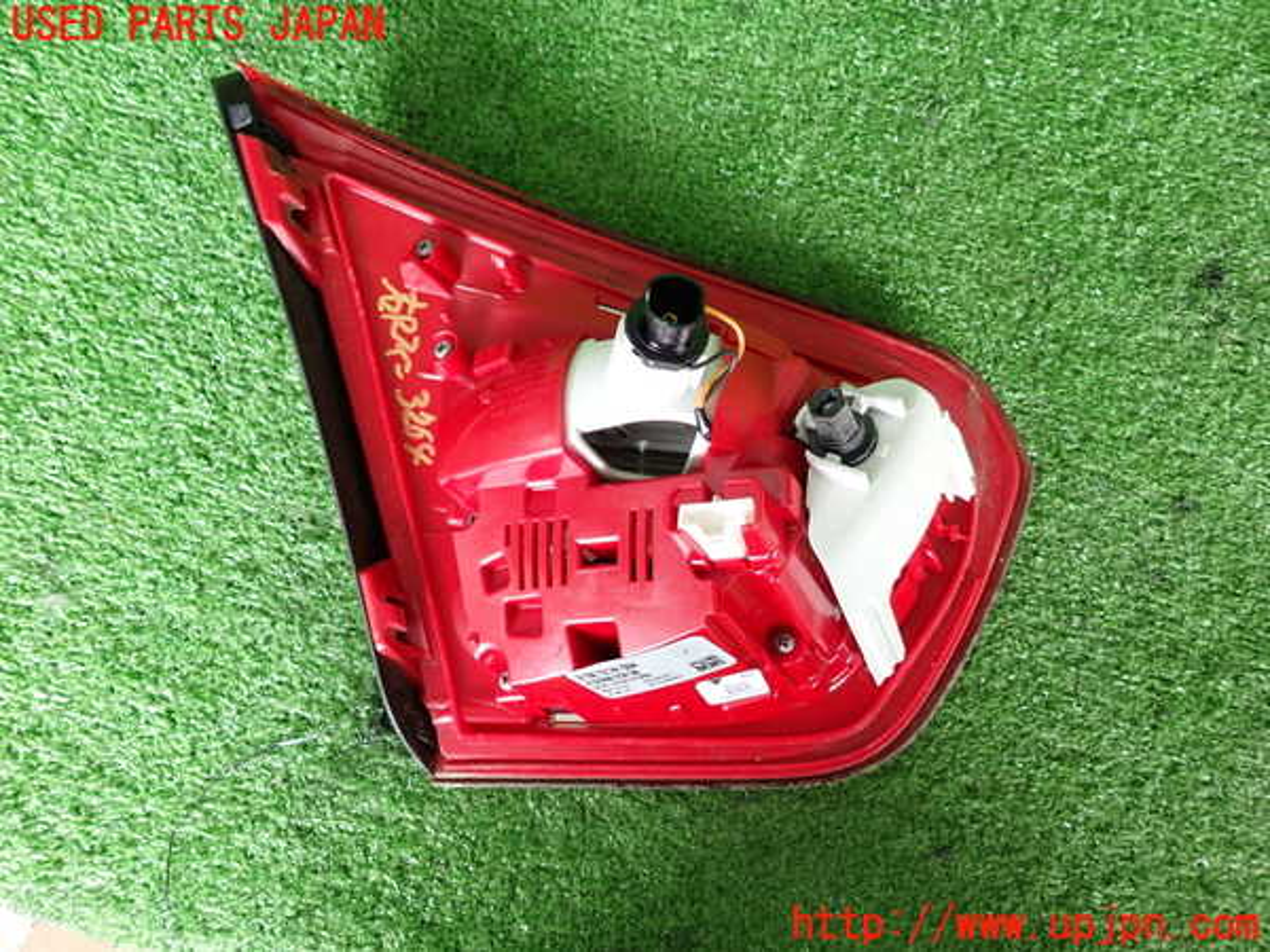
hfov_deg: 69.4
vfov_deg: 54.9
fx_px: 917
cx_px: 635
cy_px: 476
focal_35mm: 25
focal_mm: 4.5
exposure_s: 1/40
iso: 200
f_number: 2
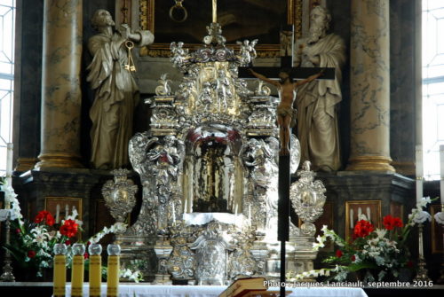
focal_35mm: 105
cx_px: 222
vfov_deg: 13.1
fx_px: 1297
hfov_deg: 19.4
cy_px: 148
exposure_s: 1/20
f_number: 4.5
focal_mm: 70
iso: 800
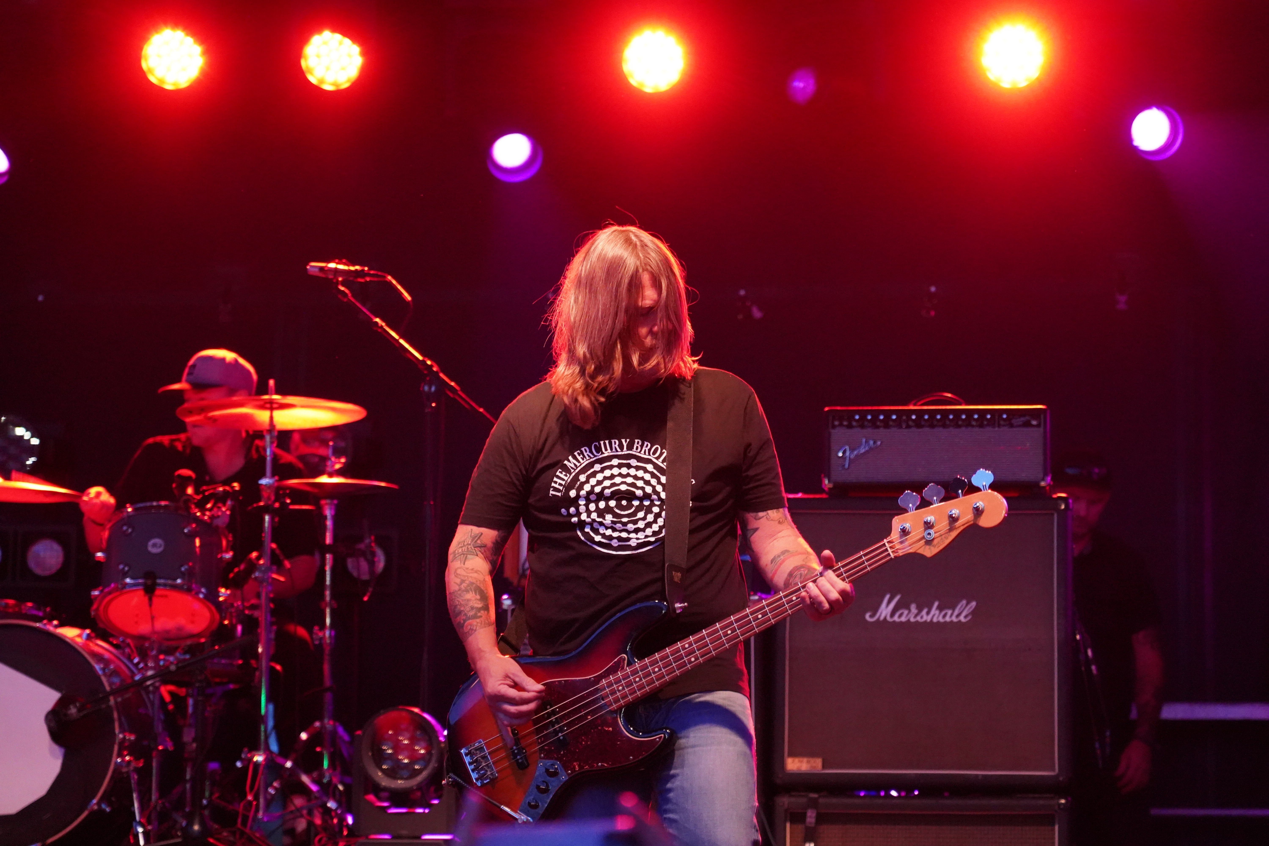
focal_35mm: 105
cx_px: 634
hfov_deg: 19.5
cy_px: 423
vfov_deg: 13.0
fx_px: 3701
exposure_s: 1/125
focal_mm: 105
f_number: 4
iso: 12800
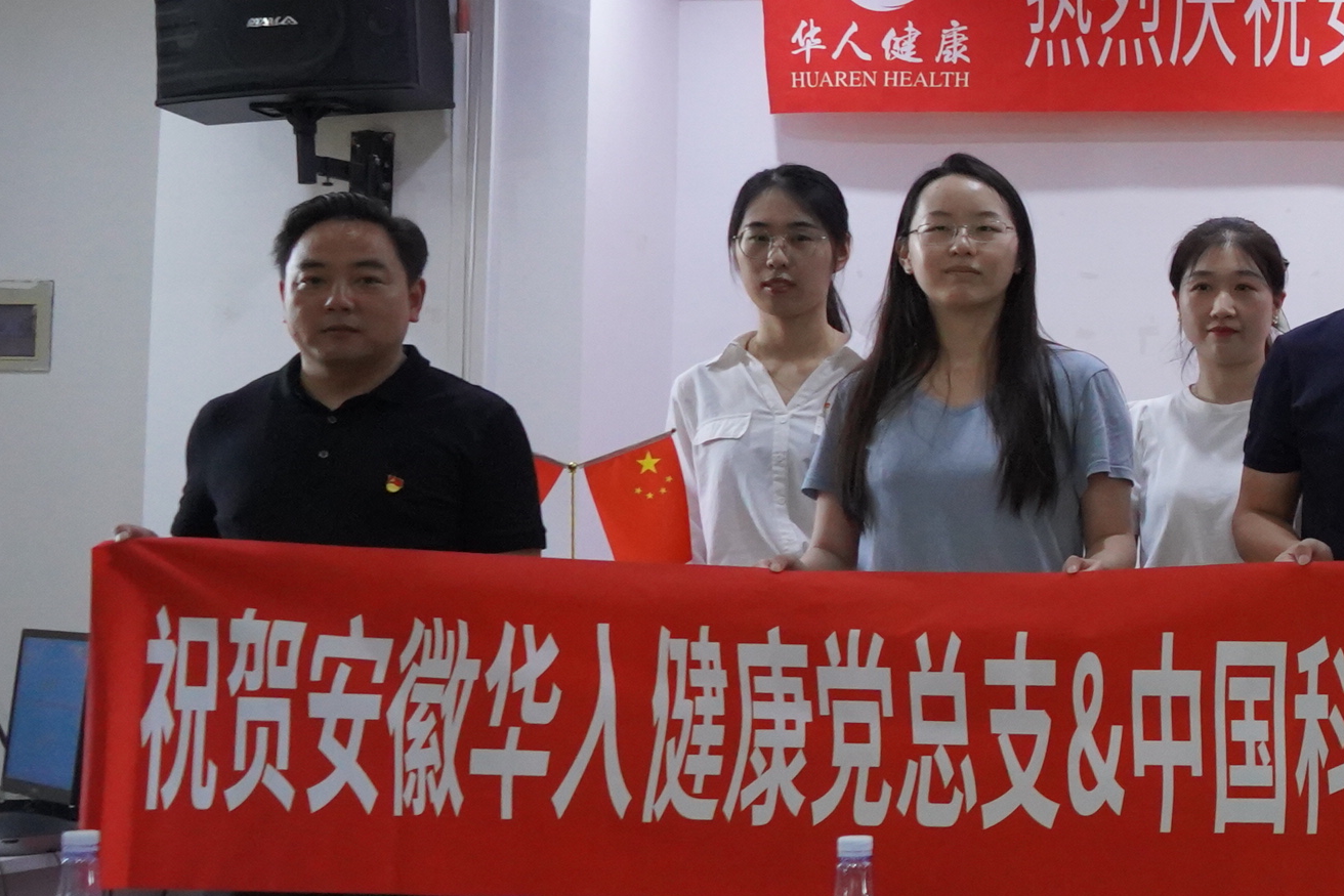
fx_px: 3136
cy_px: 328
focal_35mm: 84
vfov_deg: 16.2
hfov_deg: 20.8
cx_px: 1979
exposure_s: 1/100
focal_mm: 28
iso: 5000
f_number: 5
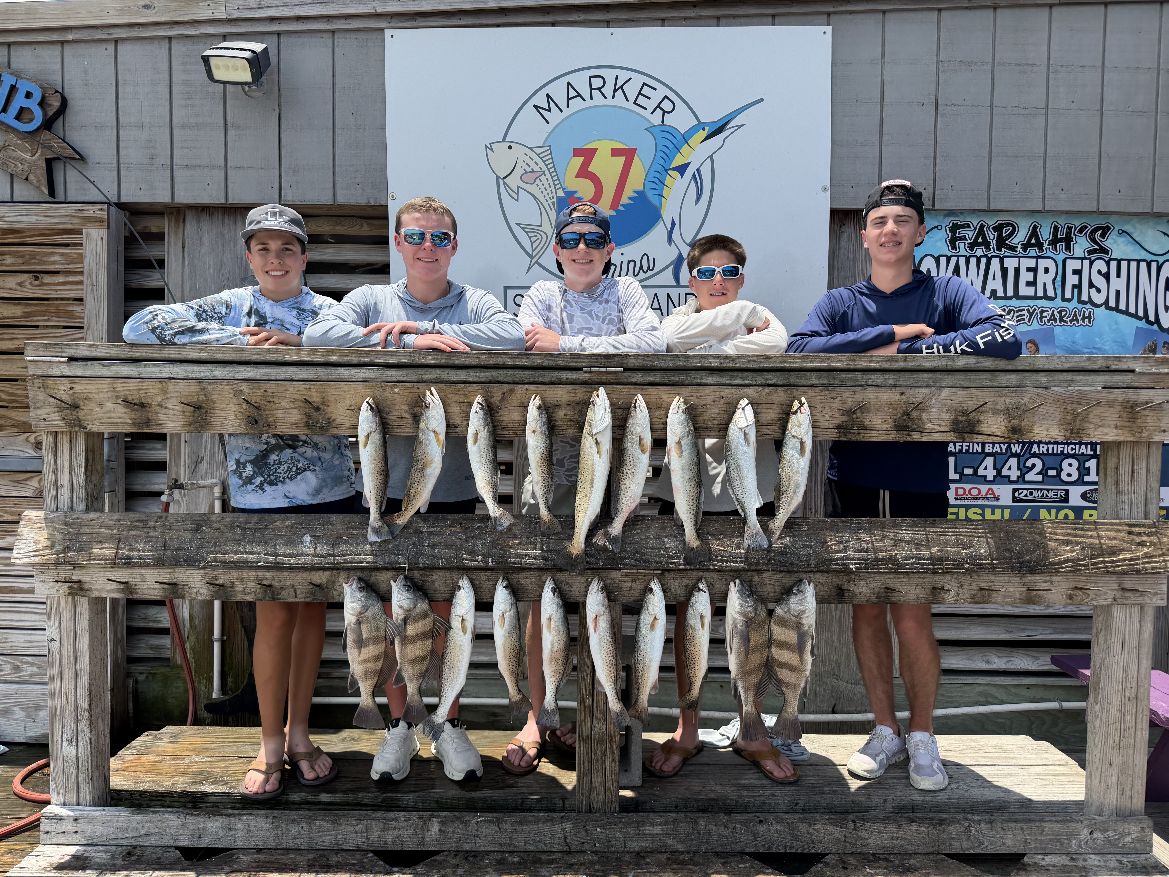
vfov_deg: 56.8
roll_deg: +0.0
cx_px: 584
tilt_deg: -2.5
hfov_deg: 71.6
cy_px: 438
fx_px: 810
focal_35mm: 24
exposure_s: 1/3021
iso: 80
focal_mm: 6.76
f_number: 1.78
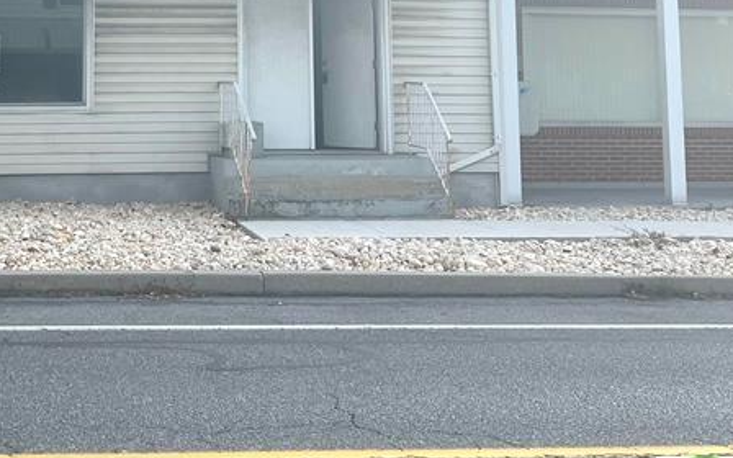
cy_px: -62
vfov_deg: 19.6
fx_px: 1259
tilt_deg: +5.9
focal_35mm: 63
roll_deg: -0.1
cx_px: 152
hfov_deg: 31.7
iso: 50
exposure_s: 1/7463
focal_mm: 5.7
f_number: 1.5
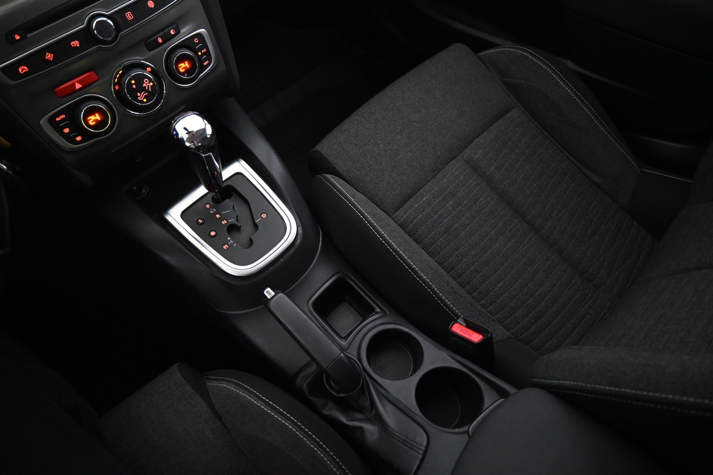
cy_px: 238
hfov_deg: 73.7
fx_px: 475
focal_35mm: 24
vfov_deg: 53.1
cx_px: 356
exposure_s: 1/25
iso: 3200
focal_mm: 16
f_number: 3.5
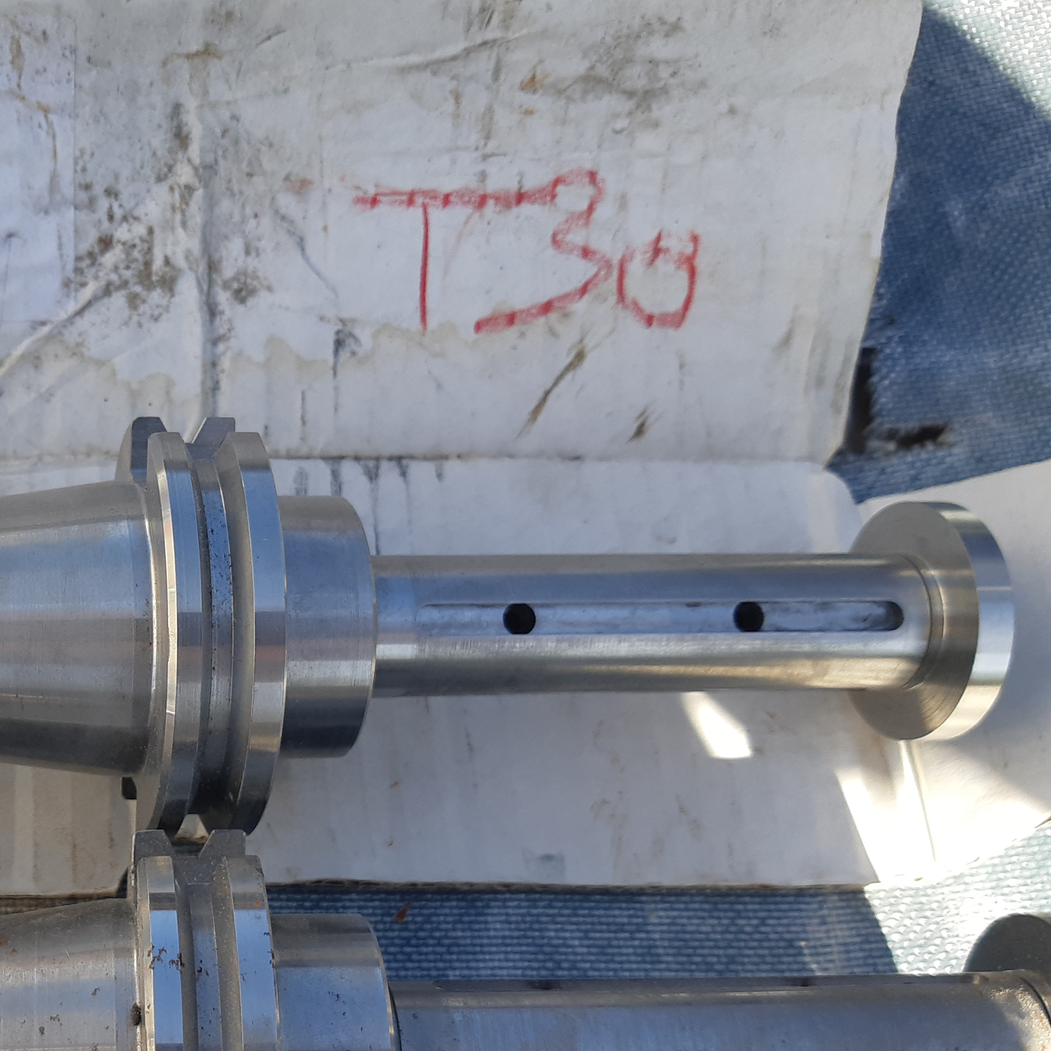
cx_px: 111
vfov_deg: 37.1
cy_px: 712
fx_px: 1546
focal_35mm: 45
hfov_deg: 35.4
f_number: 1.7
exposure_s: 1/582
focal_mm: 3.93
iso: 40
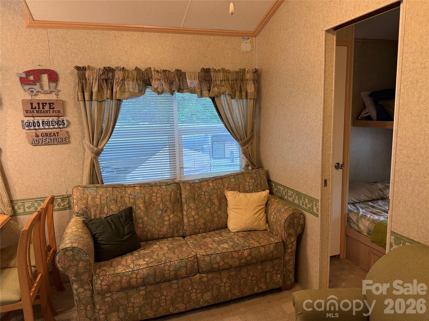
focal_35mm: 24
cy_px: 160
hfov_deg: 71.6
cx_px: 214
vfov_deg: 56.8
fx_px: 297
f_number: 1.78
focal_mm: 6.76
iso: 160
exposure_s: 1/60
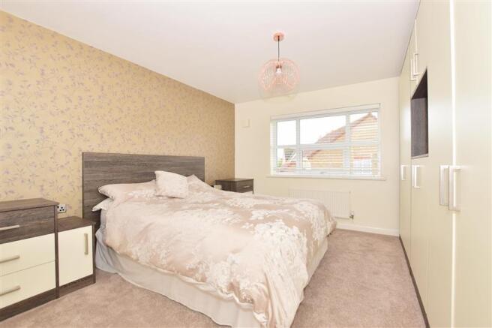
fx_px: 205
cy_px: 164
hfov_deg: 100.4
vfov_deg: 77.3
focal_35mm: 15
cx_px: 246
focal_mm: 10
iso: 400
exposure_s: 1/200
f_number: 9
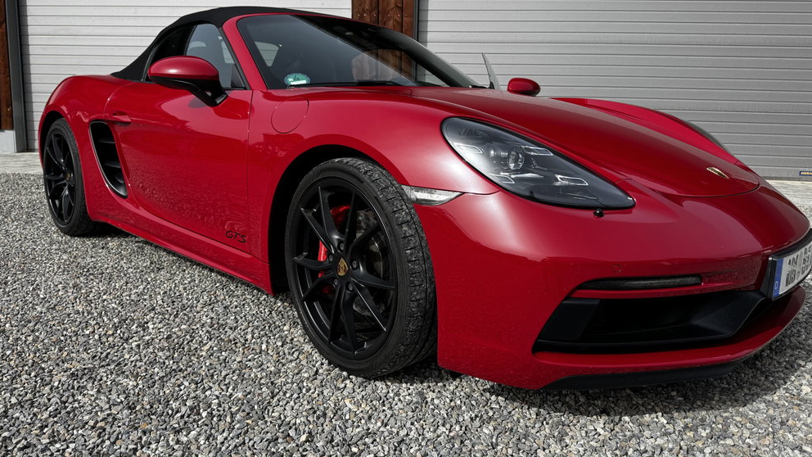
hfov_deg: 69.9
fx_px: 581
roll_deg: -1.3
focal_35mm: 27
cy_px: 191
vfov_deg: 42.8
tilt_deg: -7.9
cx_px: 408
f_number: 1.78
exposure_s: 1/3096
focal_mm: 6.76
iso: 80
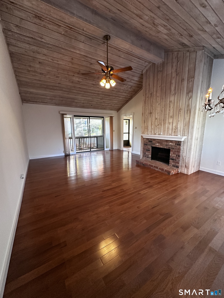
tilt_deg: -9.9
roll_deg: +0.0
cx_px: 112
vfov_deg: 102.1
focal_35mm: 14
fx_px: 121
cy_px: 149
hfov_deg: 85.7
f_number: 2.2
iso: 400
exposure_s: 1/60
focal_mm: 2.22
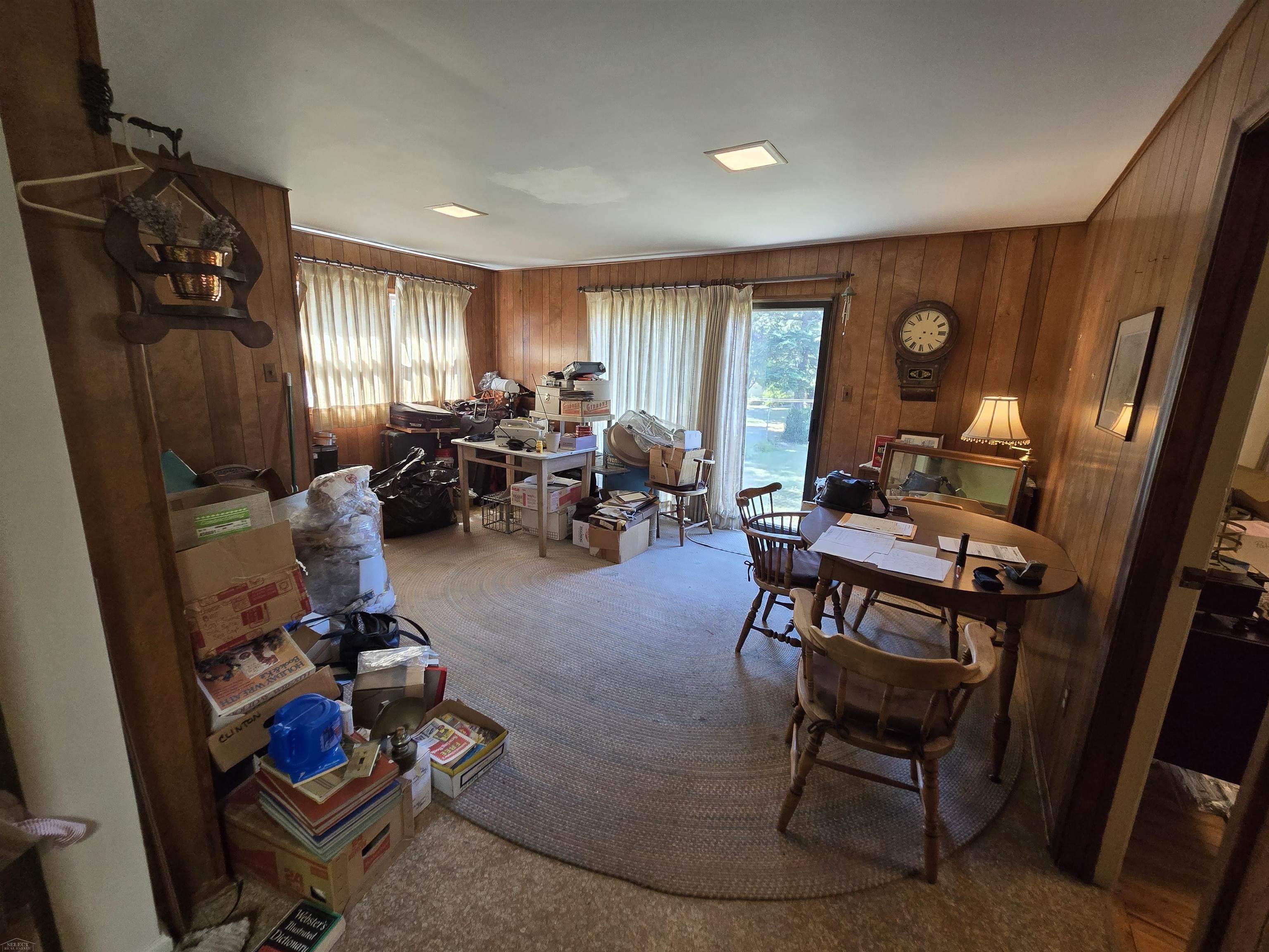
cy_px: 476
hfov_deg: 106.2
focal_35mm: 13
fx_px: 477
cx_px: 634
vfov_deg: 89.9
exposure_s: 1/60
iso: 250
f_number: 2.2
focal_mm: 2.2
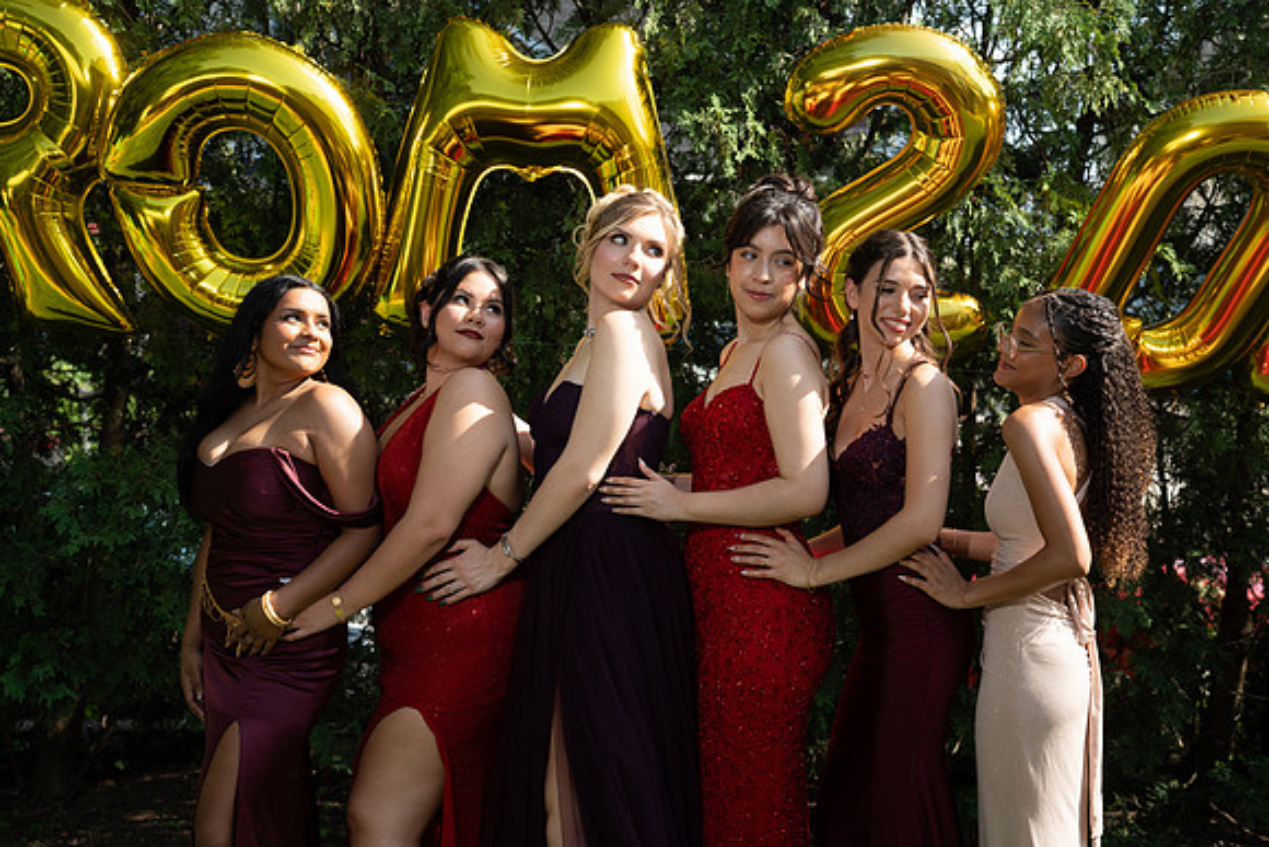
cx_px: 634
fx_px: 1974
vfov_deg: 24.2
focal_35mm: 56
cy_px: 424
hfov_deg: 35.6
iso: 100
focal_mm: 56
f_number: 5
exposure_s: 1/250
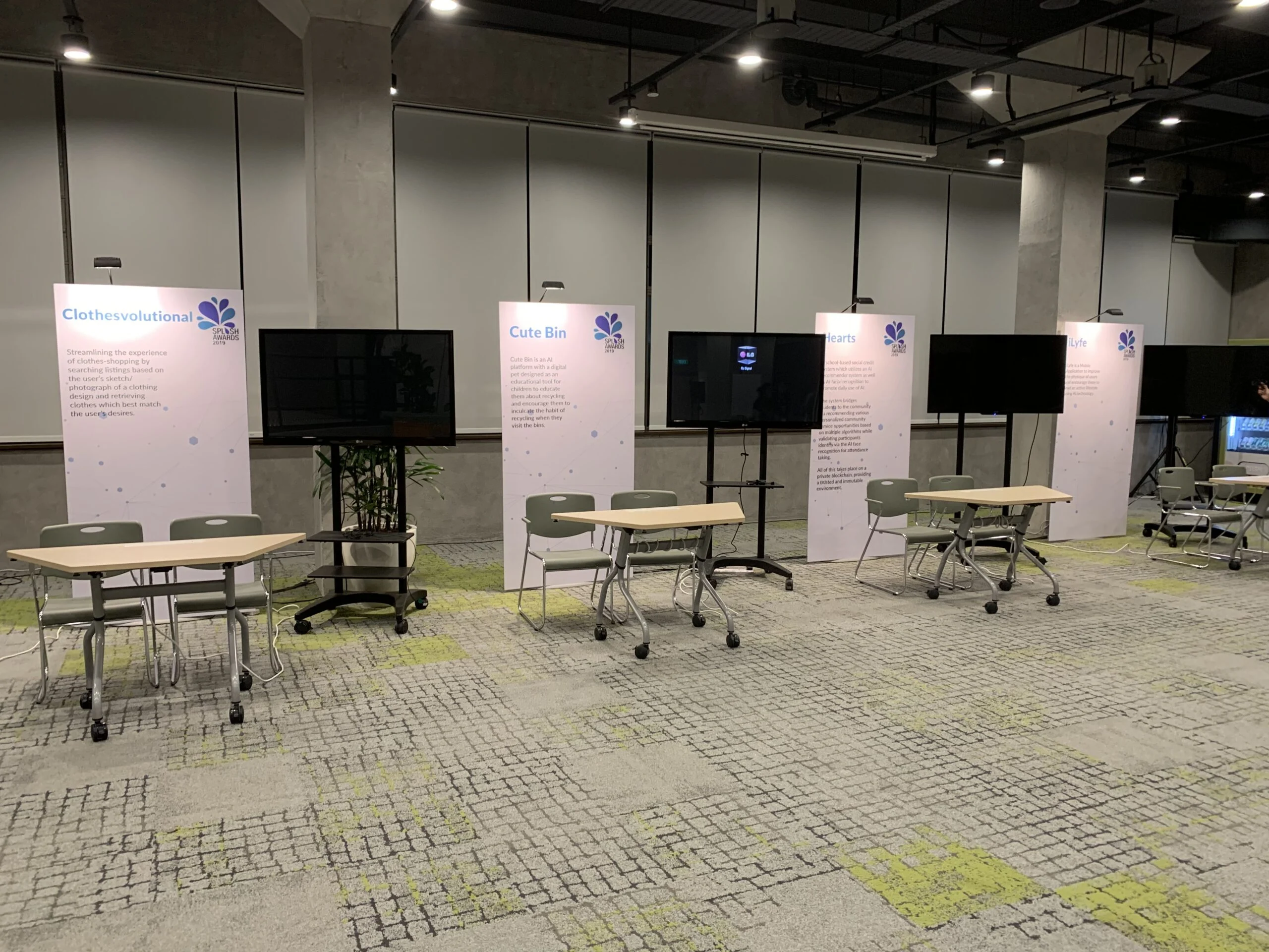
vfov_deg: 53.1
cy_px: 476
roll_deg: -0.8
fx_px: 953
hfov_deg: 67.3
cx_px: 634
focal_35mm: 26
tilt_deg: -5.8
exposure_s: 1/50
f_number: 1.8
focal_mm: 4.25
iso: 125
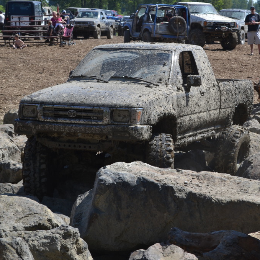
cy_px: 130
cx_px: 163
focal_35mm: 106
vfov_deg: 16.5
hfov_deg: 16.5
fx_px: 898
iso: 100
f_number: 7.1
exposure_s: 1/200
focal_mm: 55
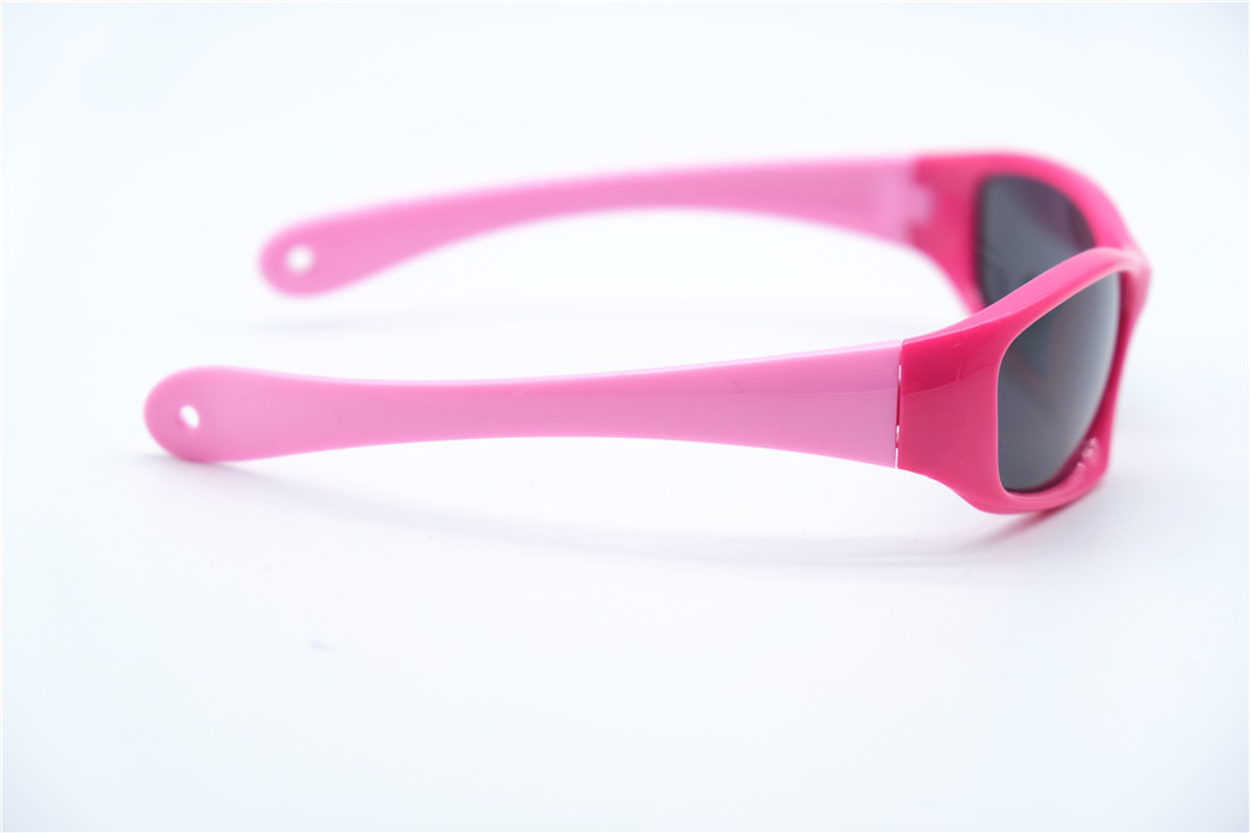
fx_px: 2881
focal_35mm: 83
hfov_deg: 24.5
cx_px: 625
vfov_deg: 16.4
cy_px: 416
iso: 160
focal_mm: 55
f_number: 4.5
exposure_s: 1/220
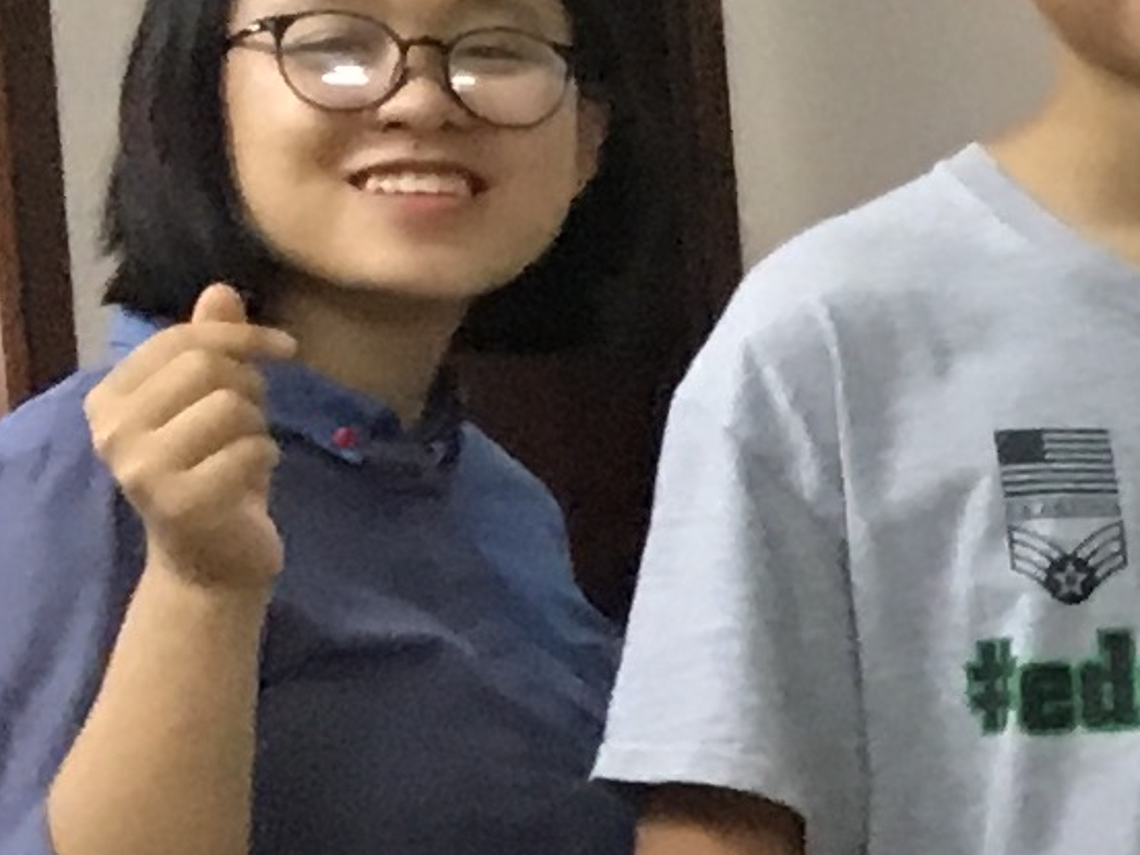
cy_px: 1084
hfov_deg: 7.9
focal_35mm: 212
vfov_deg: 6.9
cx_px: 3511
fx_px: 6982
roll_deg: +2.1
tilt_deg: -7.6
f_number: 2.2
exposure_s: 1/20
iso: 200
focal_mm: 4.15
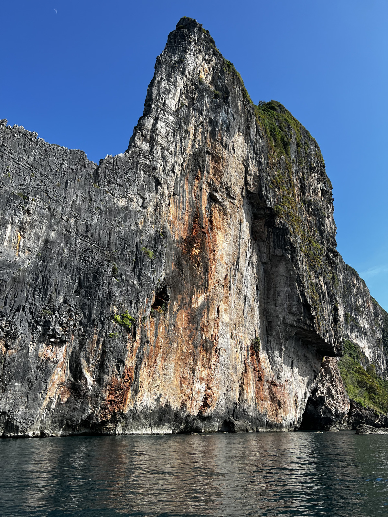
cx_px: 194
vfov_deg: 67.3
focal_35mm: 26
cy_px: 258
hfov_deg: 53.1
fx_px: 389
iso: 50
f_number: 1.5
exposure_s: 1/3257
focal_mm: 5.7
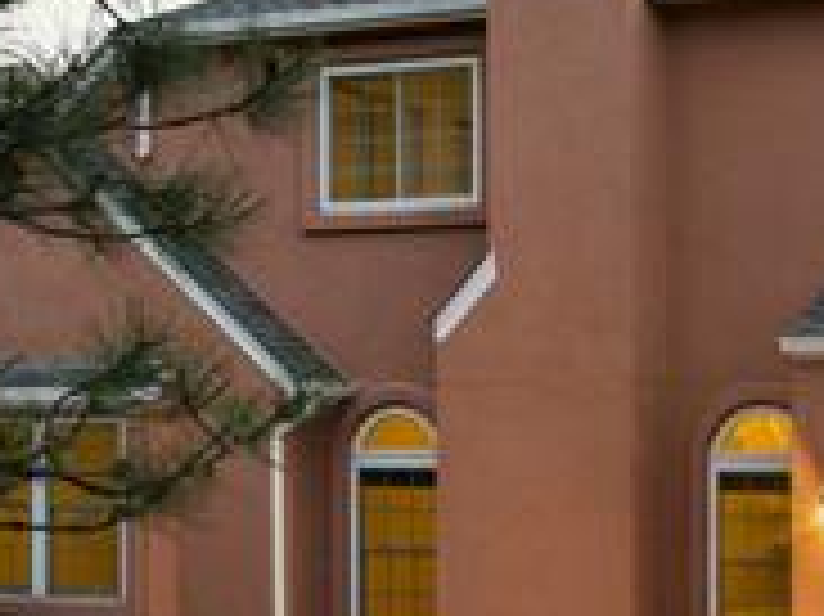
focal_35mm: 84
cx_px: 738
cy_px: 438
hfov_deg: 22.7
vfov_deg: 17.5
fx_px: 1998
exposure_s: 1/4
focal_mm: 12.29
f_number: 10
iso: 1700
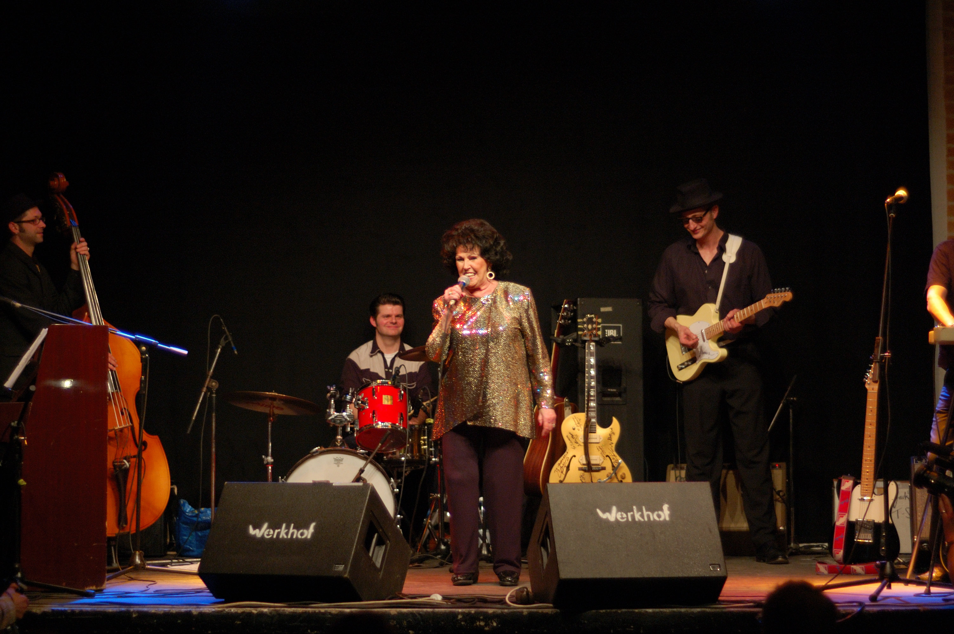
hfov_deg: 27.0
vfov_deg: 18.1
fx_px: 1986
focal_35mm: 75
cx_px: 477
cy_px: 317
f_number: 1.8
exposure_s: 1/160
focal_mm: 50
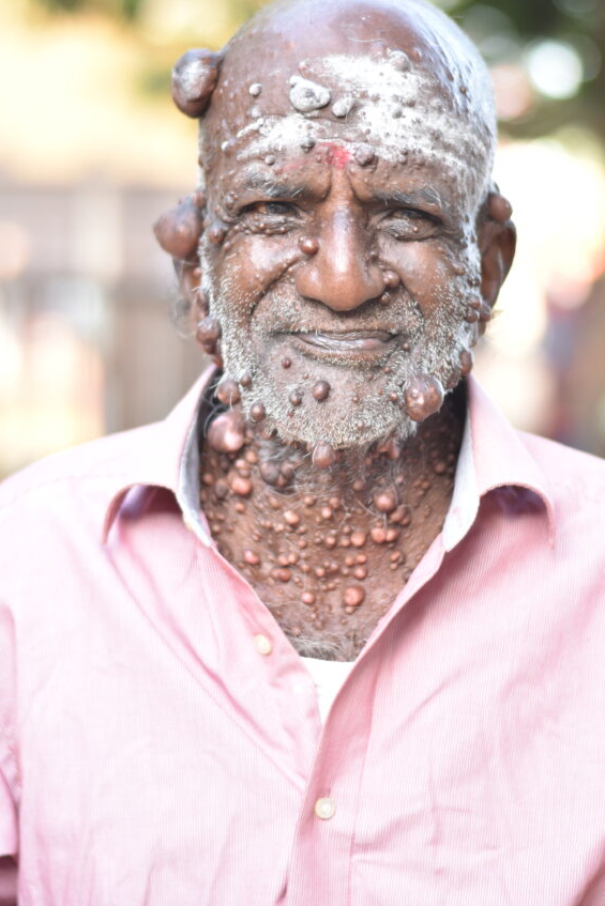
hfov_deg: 13.4
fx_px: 2570
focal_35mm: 102
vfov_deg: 20.0
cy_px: 311
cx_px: 287
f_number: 1.8
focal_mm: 50
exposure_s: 1/200
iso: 250
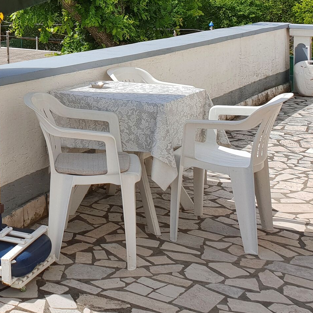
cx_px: -69
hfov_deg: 23.1
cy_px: 12
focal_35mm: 68
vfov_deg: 24.4
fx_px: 696
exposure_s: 1/1522
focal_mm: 4.3
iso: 50
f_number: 2.4
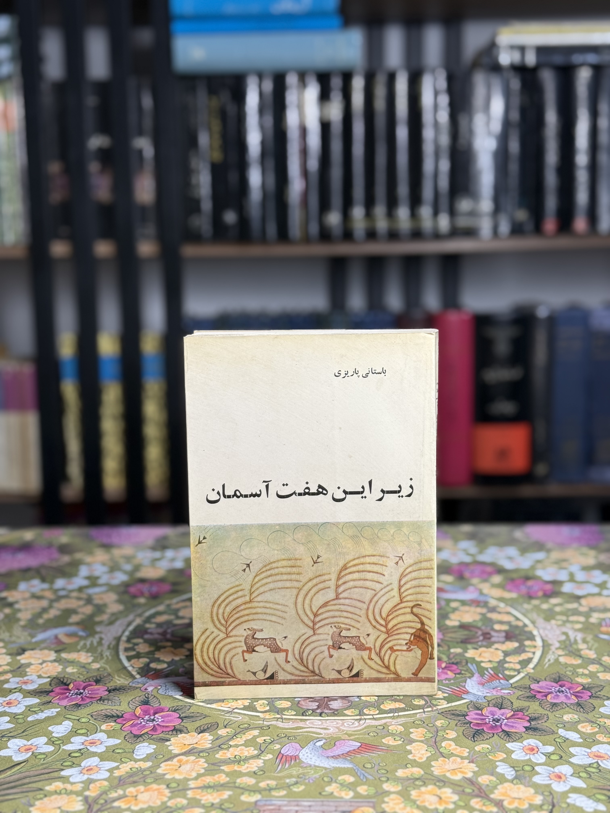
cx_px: 305
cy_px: 406
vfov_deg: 39.7
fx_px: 1128
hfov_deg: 30.3
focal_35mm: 48
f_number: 1.78
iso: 64
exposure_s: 1/104
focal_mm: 6.76
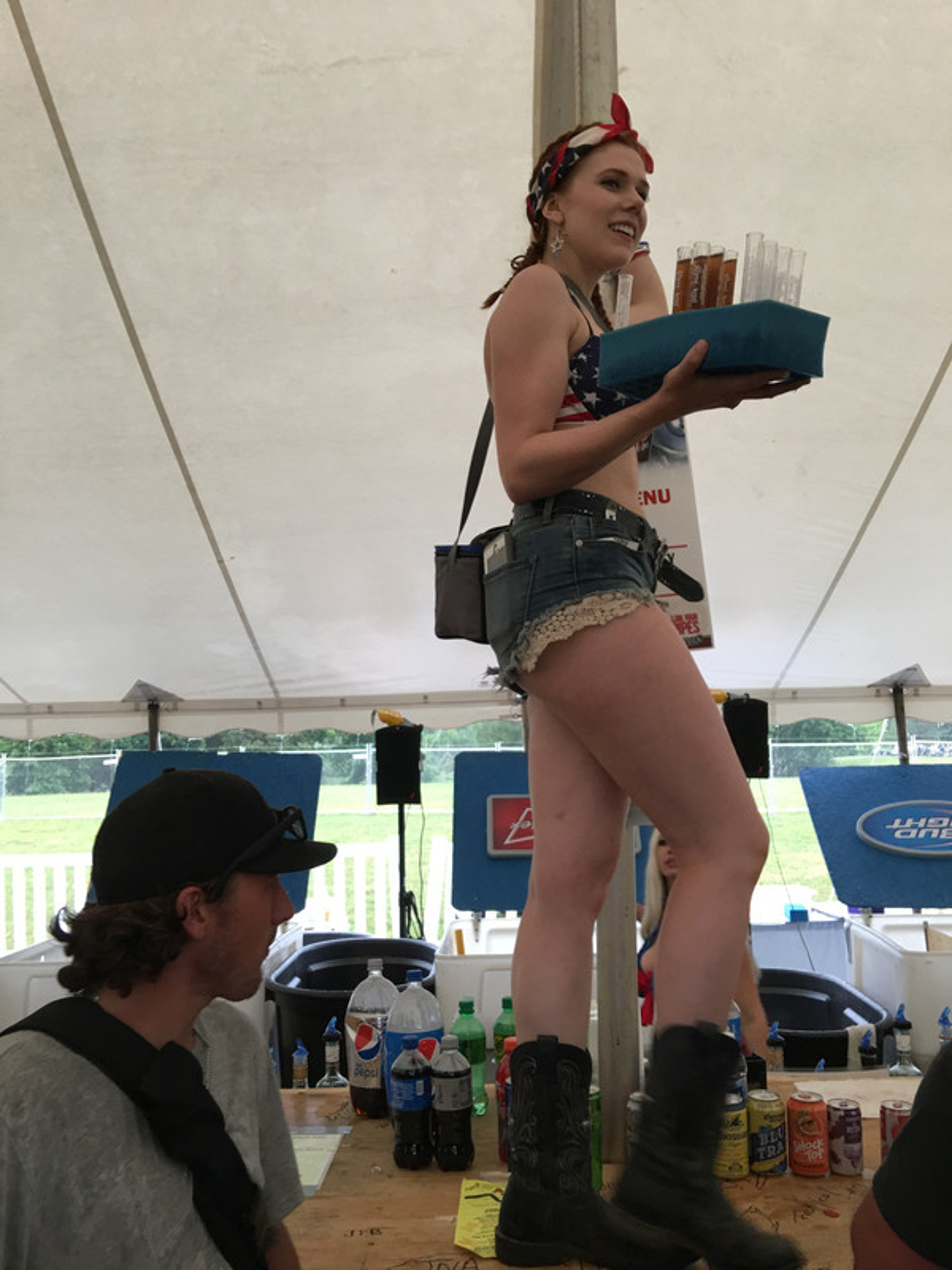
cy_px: 635
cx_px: 476
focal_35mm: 29
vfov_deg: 61.7
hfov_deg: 48.2
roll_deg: +0.0
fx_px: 1063
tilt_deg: +5.2
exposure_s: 1/15
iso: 32
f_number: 2.2
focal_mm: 4.15
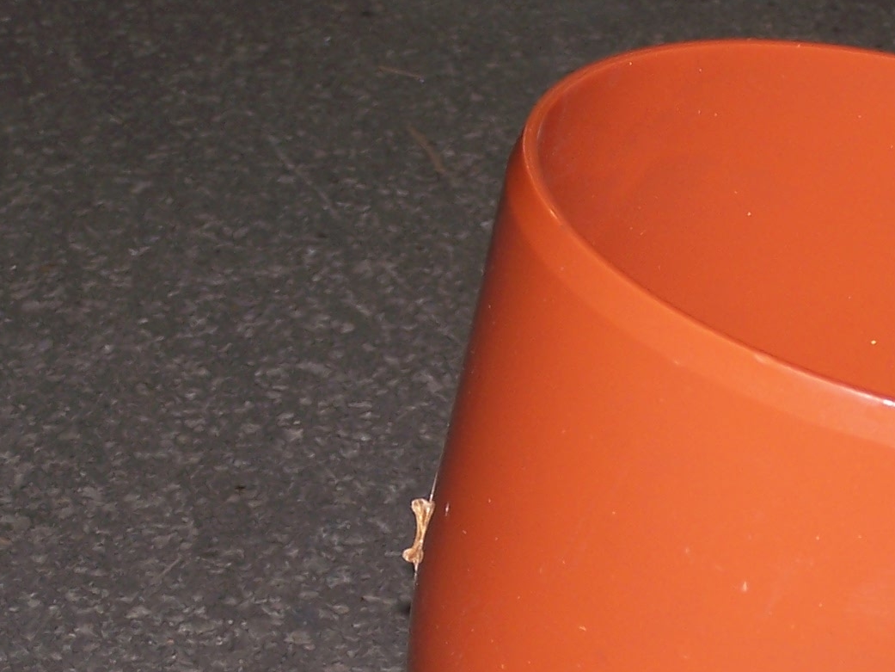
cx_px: 702
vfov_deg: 7.1
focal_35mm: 208
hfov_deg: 9.5
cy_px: 700
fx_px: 5378
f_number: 3.2
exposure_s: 1/90
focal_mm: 15.6
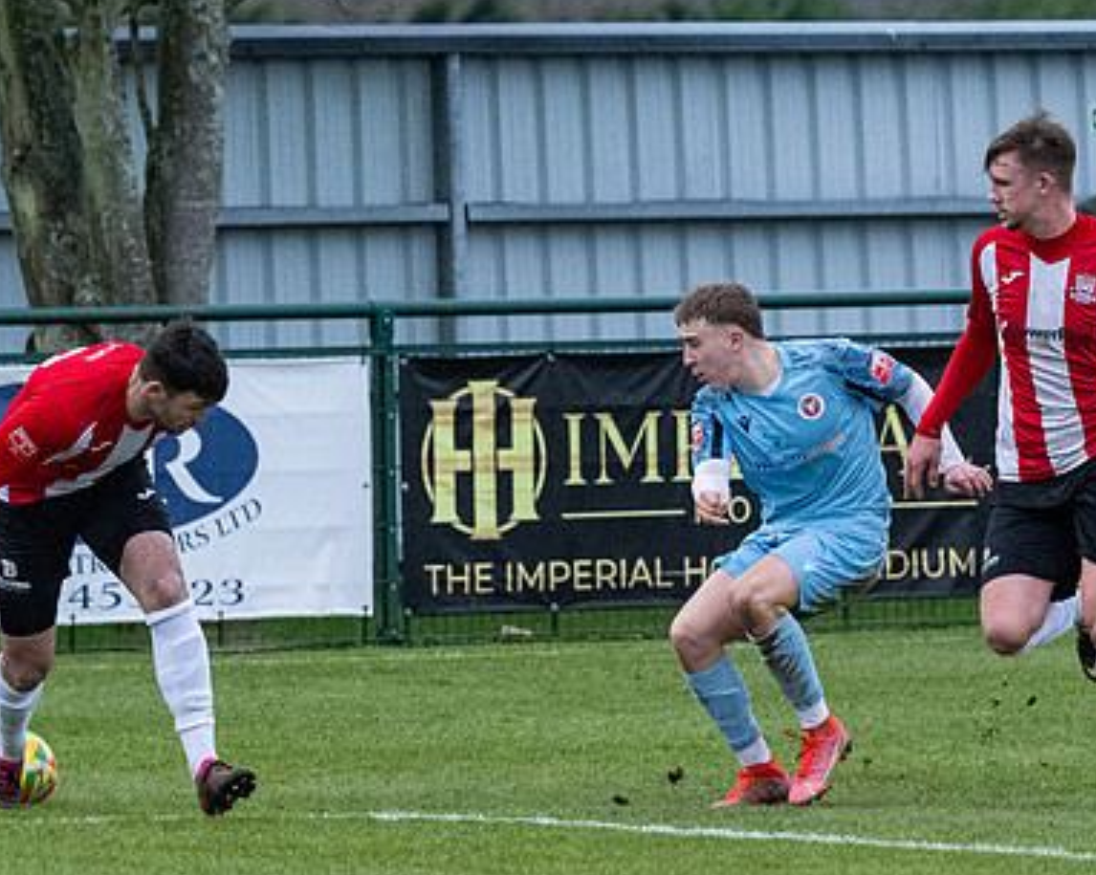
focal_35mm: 498
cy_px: 414
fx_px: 16141
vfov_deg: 3.1
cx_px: 807
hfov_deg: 3.9
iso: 4000
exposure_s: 1/1250
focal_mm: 150
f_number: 4
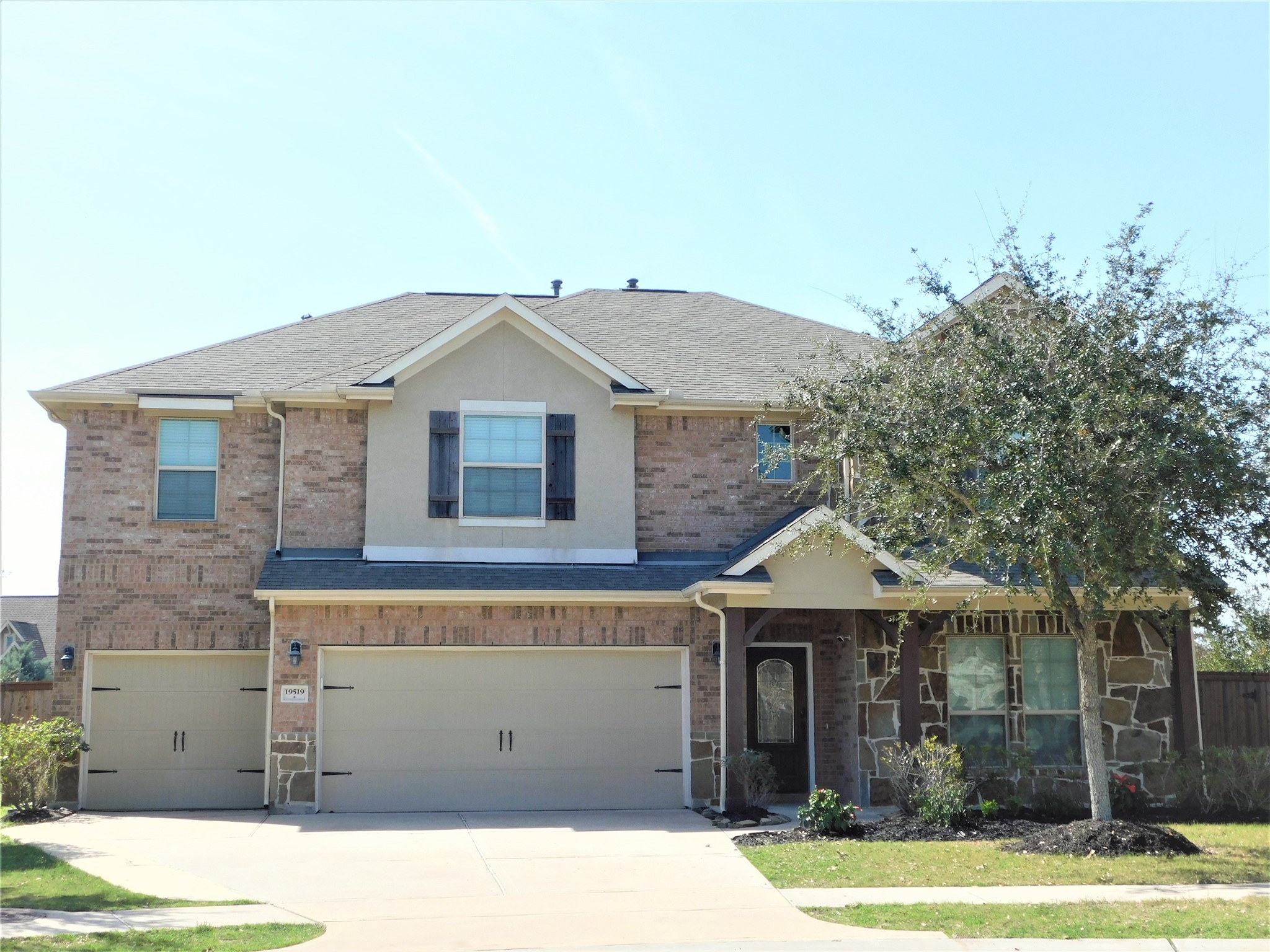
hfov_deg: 42.1
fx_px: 1651
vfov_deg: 32.2
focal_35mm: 45
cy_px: 476
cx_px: 635
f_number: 3.7
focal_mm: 8
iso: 125
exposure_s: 1/800
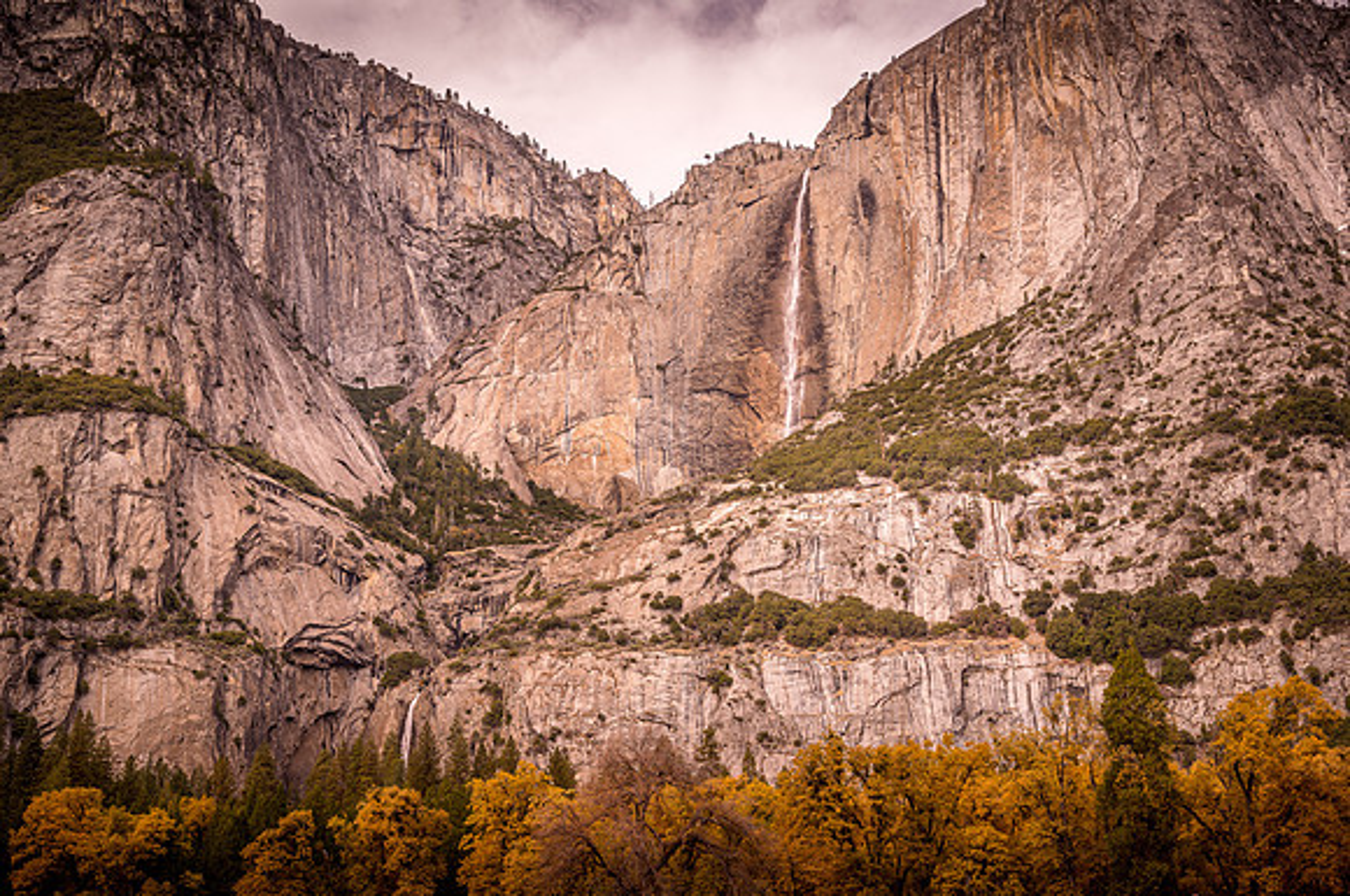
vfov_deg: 33.3
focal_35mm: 40
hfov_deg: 48.5
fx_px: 1499
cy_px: 462
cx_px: 692
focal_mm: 39
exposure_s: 1/50
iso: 64
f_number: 8
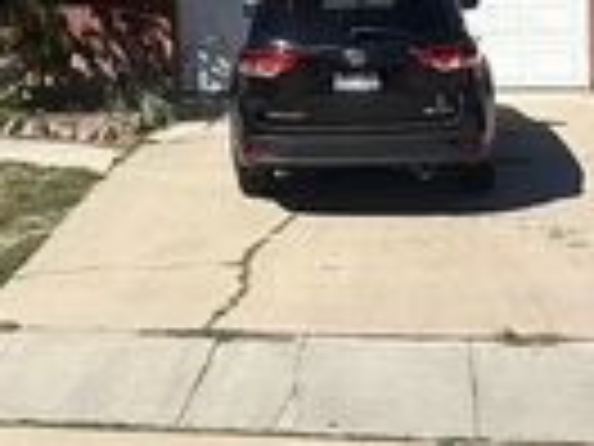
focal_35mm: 68
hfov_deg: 28.3
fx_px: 1167
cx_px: 171
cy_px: 0
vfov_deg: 20.9
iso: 50
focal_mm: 2.22
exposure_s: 1/2024
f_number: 2.2
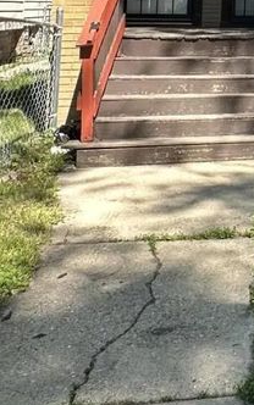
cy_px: -54
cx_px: 401
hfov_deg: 18.4
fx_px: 674
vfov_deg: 29.7
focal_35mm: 61
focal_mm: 2.22
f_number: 2.2
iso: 40
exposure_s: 1/186
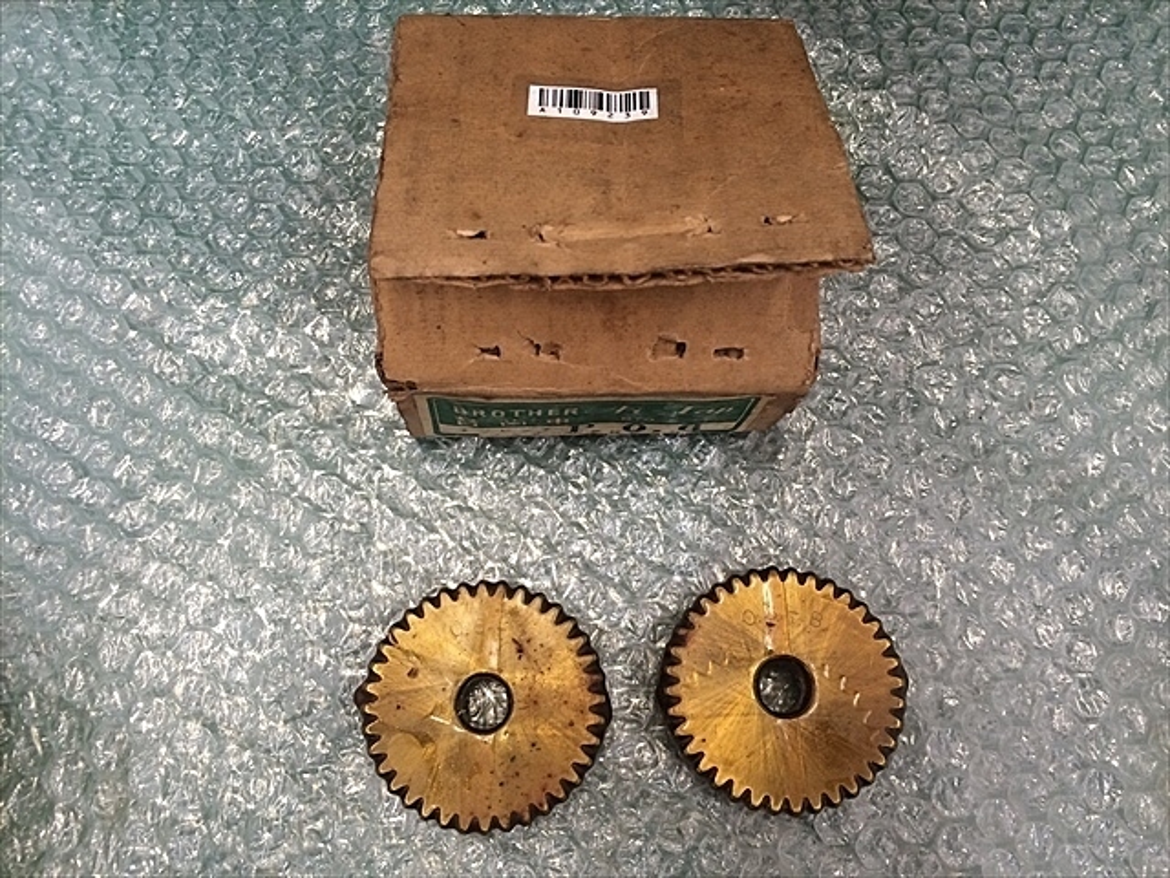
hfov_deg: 61.7
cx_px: 585
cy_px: 439
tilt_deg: -75.5
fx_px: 980
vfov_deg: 48.2
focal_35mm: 29
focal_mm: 4.15
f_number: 2.2
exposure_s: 1/30
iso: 80
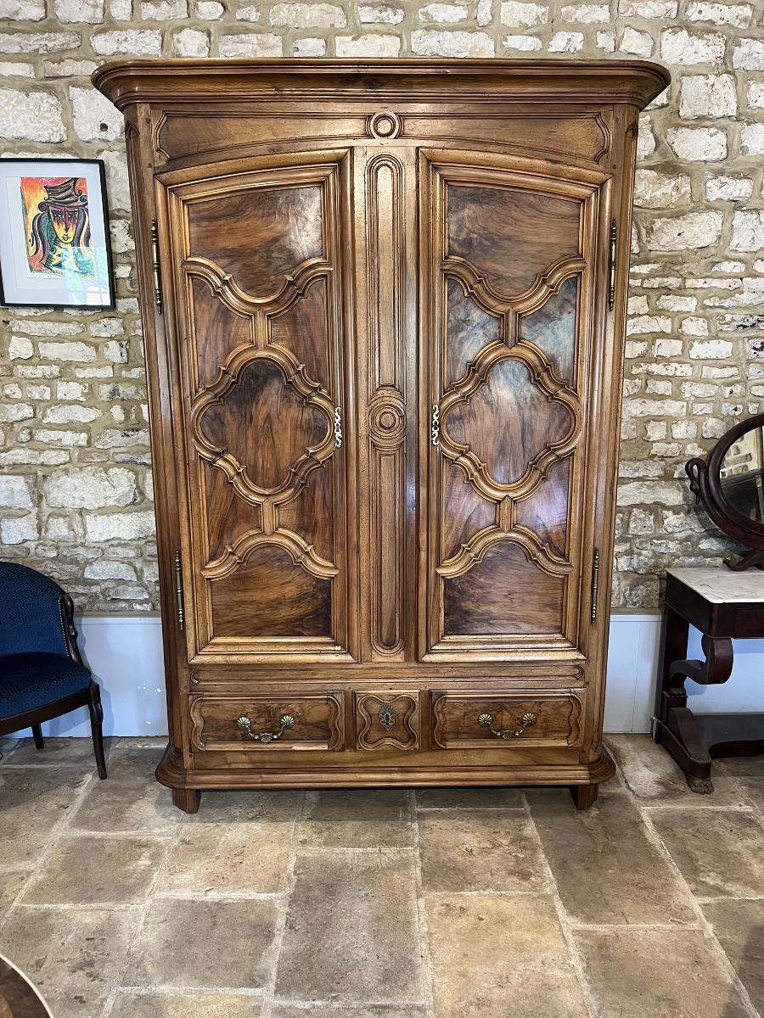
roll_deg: +0.8
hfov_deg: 53.1
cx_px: 382
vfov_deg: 67.3
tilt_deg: -13.9
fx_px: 765
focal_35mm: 26
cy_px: 509
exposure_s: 1/50
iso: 125
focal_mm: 5.1
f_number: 1.6
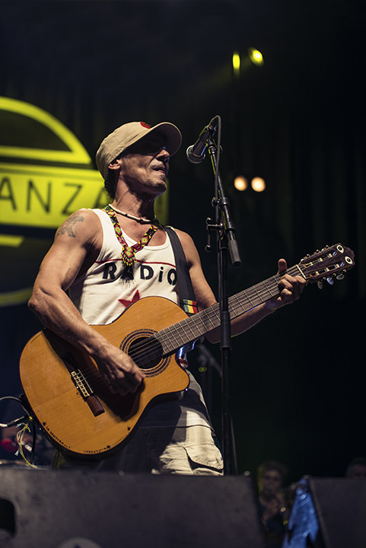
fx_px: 1066
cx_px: 183
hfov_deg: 19.5
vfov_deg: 28.8
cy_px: 274
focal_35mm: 70
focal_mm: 70
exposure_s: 1/250
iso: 640
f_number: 2.8
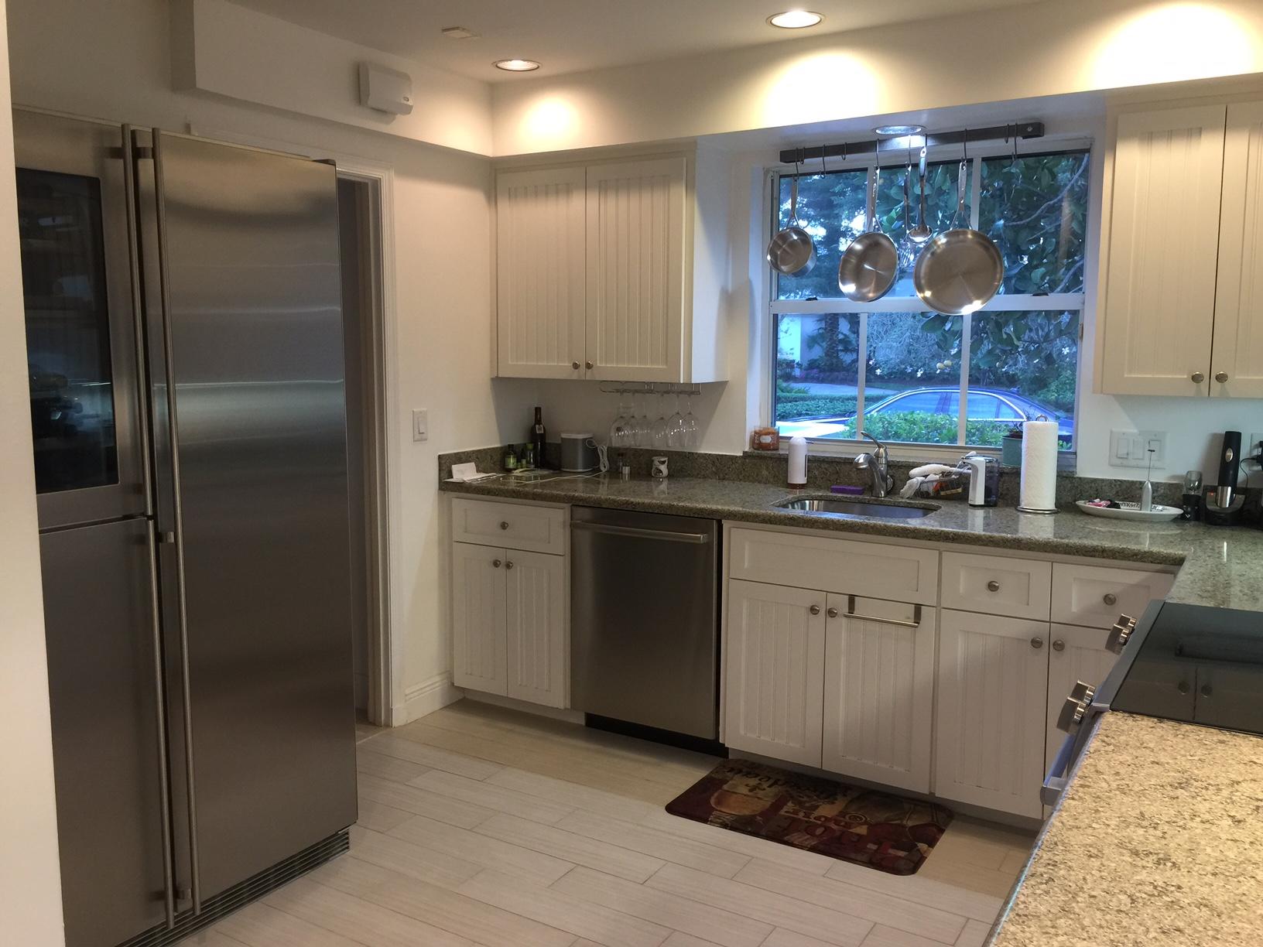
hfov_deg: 61.7
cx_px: 632
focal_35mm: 29
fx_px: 1058
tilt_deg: -7.6
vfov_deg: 48.2
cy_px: 474
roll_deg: -1.4
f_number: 2.2
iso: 64
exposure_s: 1/17
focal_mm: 4.15
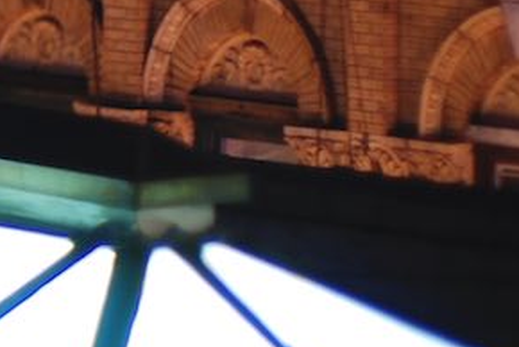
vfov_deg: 1.7
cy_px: -416
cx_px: -841
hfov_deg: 2.6
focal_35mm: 791
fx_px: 11416
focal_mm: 85
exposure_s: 15
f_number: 2.8
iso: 100
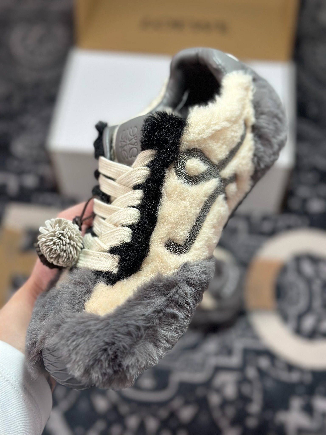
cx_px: 163
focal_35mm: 48
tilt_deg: -57.5
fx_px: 603
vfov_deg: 39.7
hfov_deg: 30.3
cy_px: 218
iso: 80
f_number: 1.78
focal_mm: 6.86
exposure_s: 1/962
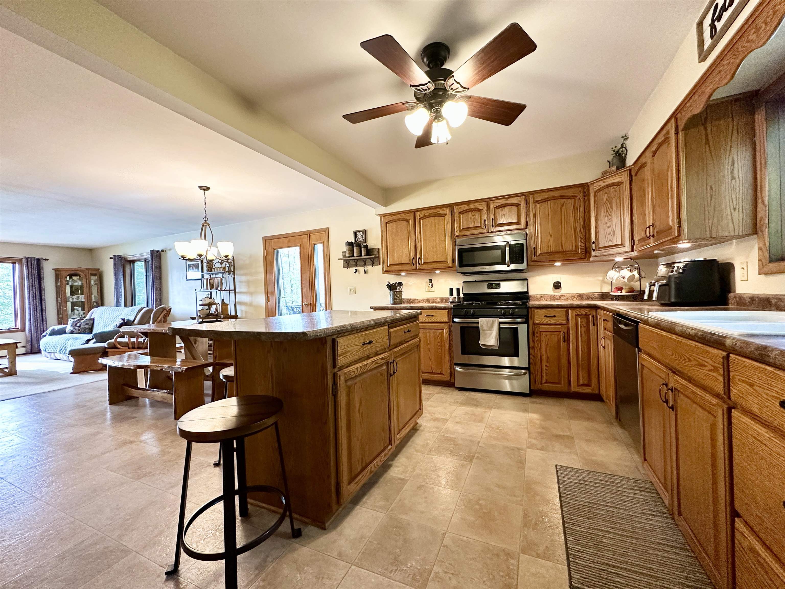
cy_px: 294
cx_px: 392
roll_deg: +1.8
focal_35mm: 14
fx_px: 317
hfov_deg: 102.1
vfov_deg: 85.7
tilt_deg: +0.4
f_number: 2.2
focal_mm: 2.22
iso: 320
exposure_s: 1/60
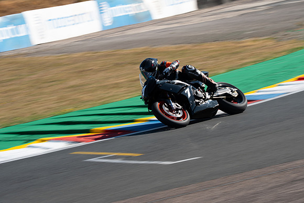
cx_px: 175
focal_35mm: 210
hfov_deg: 9.8
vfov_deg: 6.6
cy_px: 86
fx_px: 1771
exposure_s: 1/160
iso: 125
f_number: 11
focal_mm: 182
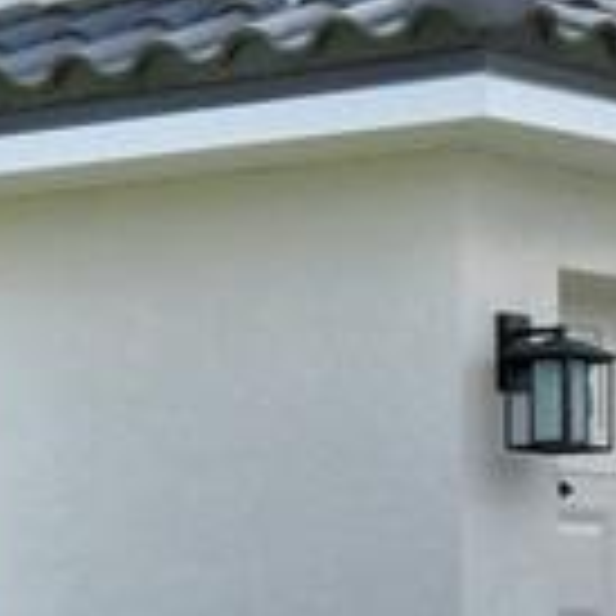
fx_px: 3845
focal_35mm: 191
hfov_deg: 9.1
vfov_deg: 9.1
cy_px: 463
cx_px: 522
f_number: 5.6
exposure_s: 1/1000
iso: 100
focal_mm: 20
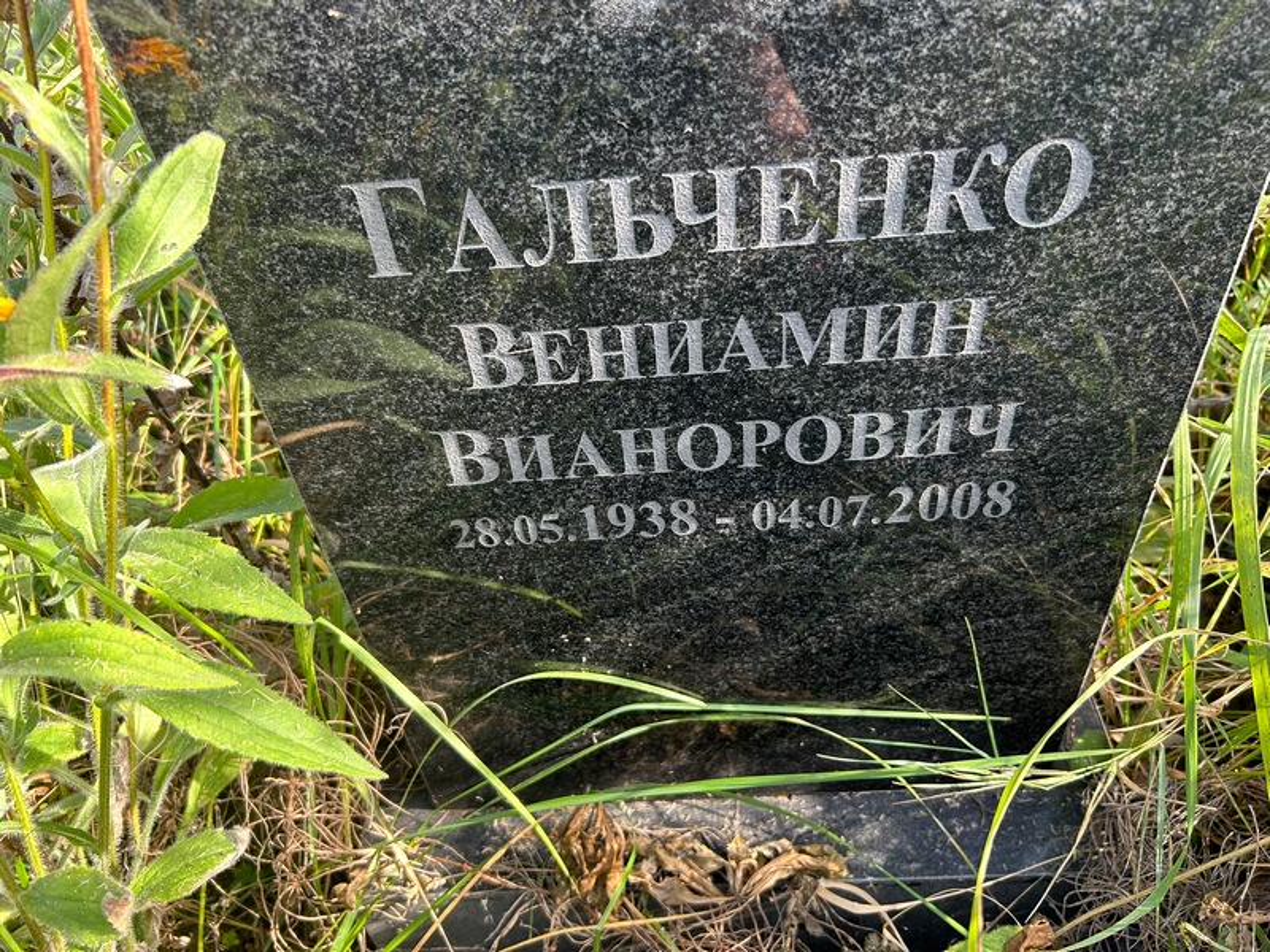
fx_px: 954
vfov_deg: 53.1
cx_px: 635
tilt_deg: -40.6
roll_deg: +4.5
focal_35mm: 26
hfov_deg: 67.3
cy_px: 476
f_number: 1.5
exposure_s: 1/171
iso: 50
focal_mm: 5.7
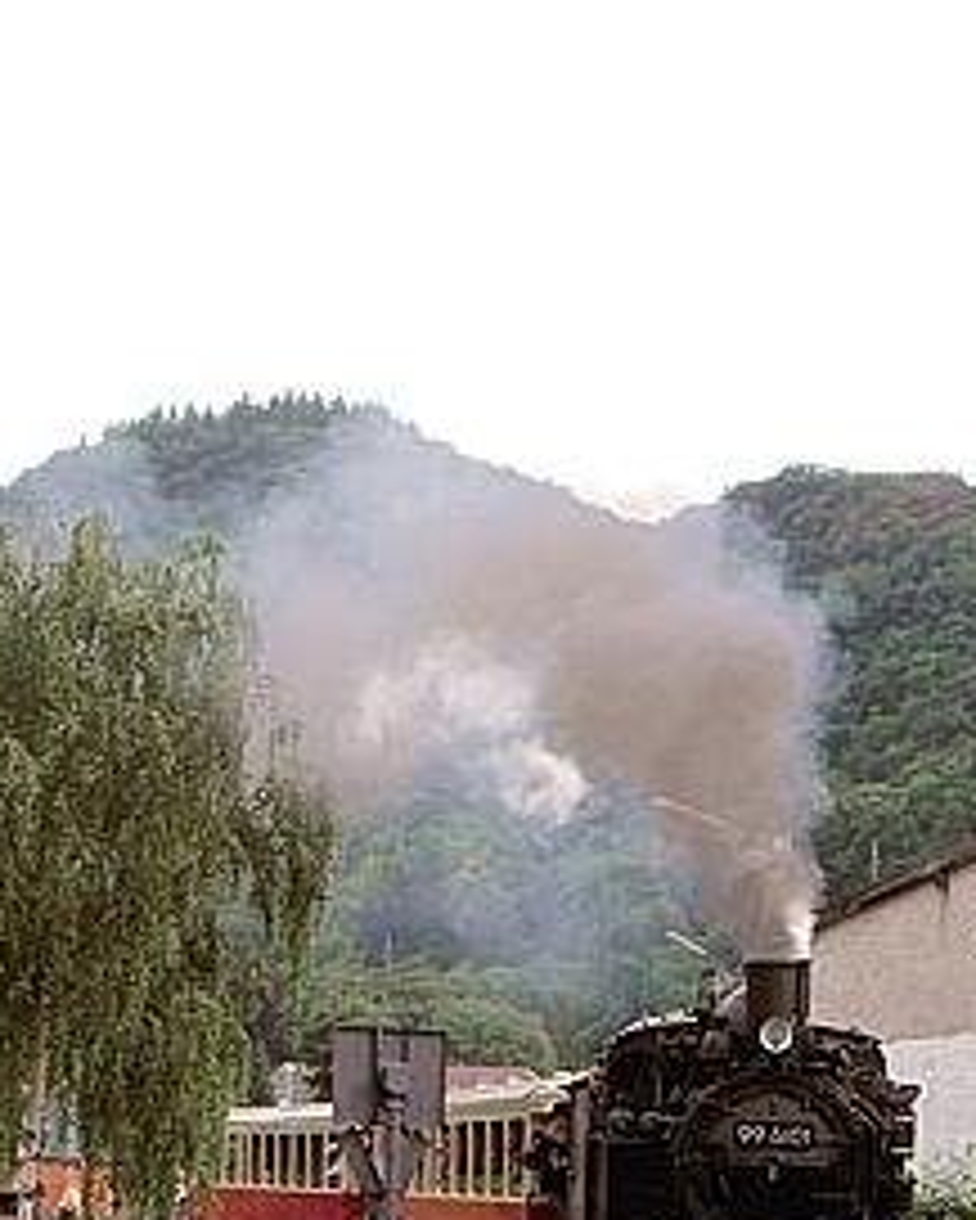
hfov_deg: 16.5
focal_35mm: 93
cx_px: 551
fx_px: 3356
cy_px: 1080
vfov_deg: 20.2
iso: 50
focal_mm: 7.7
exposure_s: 1/180
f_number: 3.6
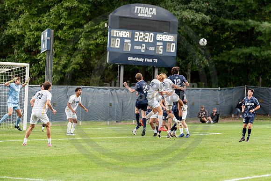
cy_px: 107
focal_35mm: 180
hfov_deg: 11.4
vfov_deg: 7.6
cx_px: 161
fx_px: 1353
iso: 320
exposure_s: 1/500
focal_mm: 150
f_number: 2.8
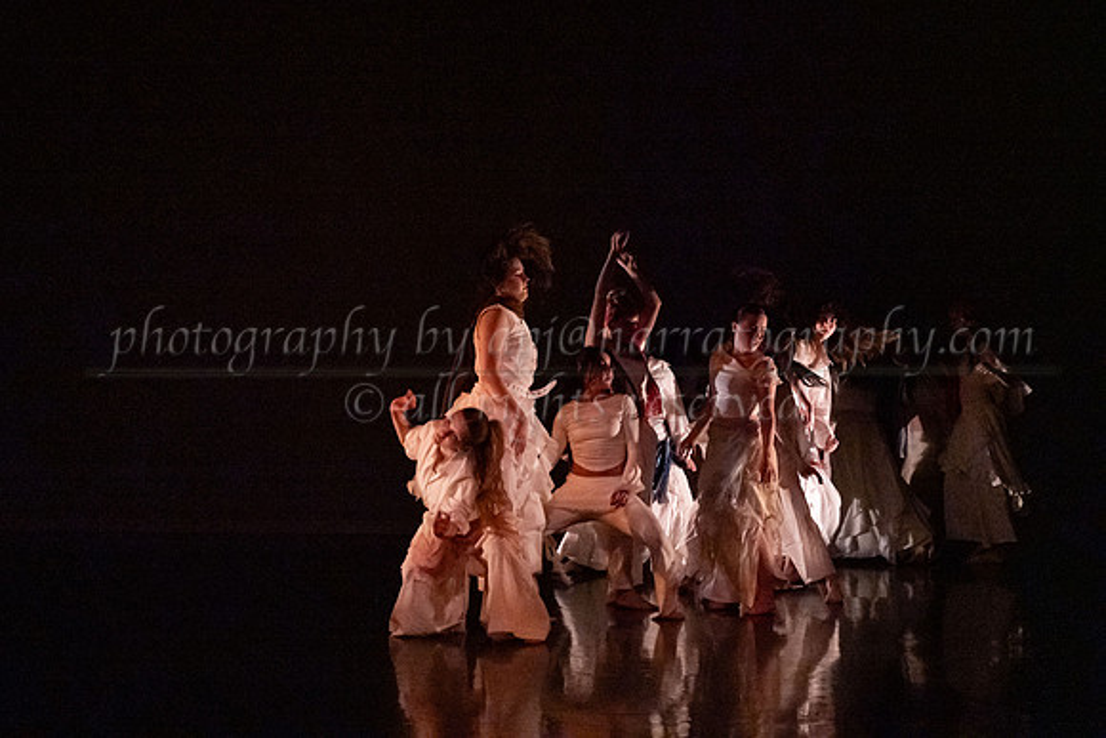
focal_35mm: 71
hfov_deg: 28.6
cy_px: 311
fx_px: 2170
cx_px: 466
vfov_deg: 19.3
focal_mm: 61
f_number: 3.5
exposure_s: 1/320
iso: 6400
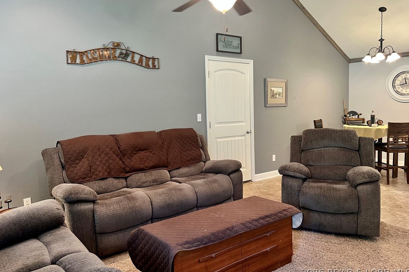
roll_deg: +0.7
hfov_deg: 65.5
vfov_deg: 46.3
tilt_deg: -3.5
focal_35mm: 28
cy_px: 121
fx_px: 318
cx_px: 202
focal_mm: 5.7
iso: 200
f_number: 1.5
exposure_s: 1/60
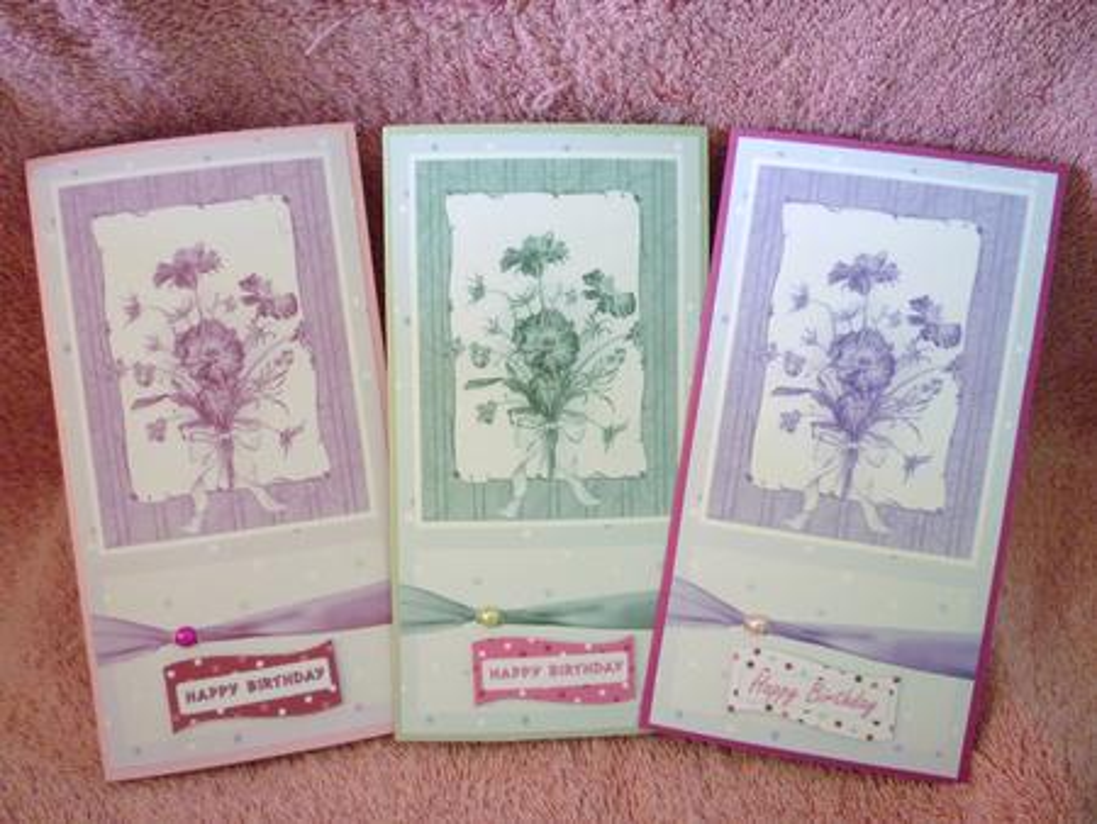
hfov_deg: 61.6
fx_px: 920
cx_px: 548
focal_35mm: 29
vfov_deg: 48.3
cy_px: 412
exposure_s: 1/30
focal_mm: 5.2
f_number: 3.3
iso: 400
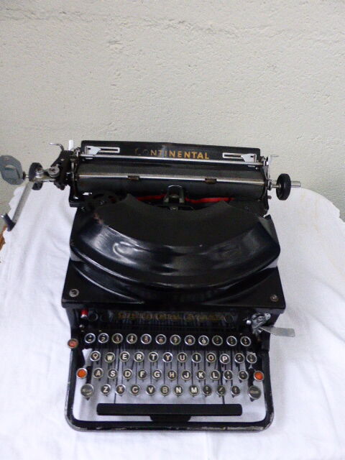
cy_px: 230
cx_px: 172
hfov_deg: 49.7
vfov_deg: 63.4
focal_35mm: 28
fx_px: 372
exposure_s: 1/13
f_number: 3.4
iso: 800
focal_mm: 4.8
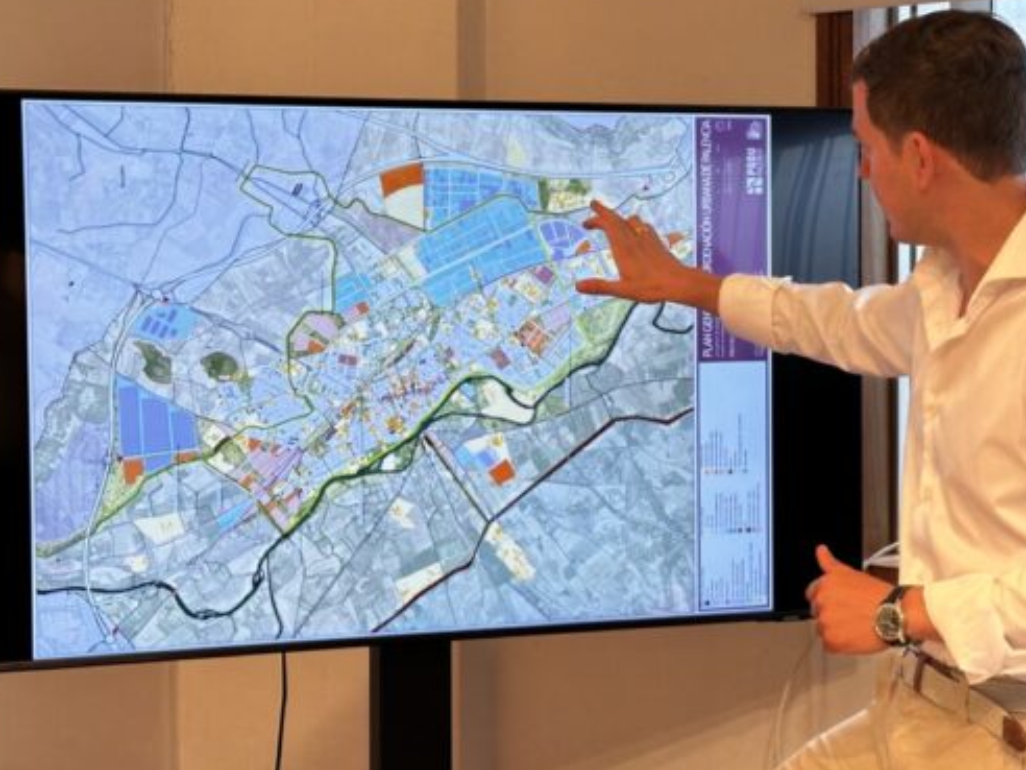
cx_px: 736
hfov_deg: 25.8
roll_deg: +0.4
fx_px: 2223
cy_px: 374
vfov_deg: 19.6
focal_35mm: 75
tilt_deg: -2.3
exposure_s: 1/100
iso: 80
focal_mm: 6.86
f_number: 1.78
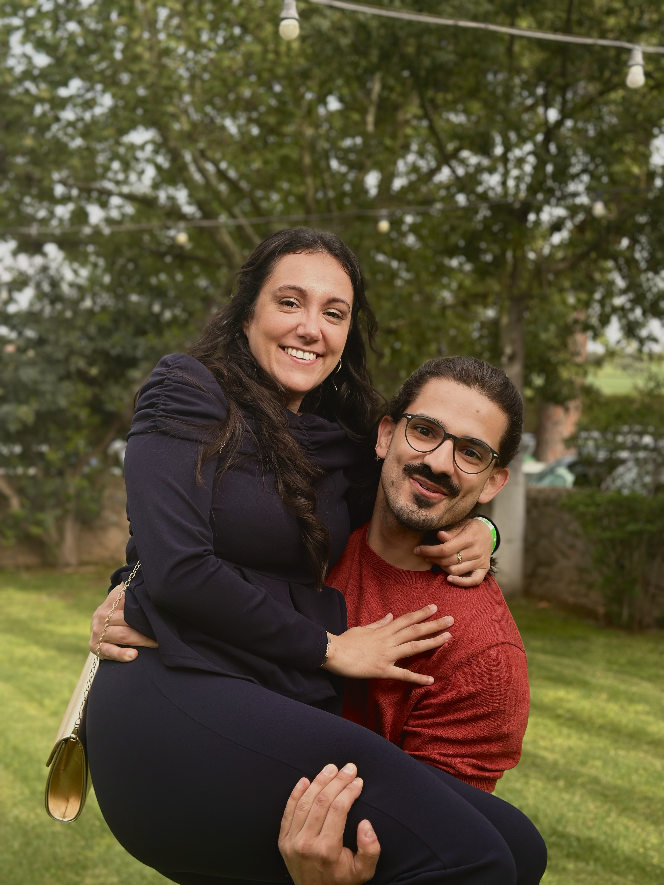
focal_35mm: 48
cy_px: 442
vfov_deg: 39.7
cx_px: 332
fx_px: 1228
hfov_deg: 30.3
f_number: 1.78
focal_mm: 6.86
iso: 80
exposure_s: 1/894
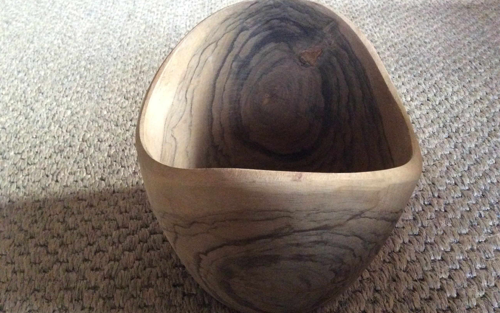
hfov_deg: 56.7
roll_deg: +2.3
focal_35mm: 34
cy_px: 176
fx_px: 463
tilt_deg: -42.0
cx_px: 250
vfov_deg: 37.2
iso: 500
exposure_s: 1/17
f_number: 2.4
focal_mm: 3.3
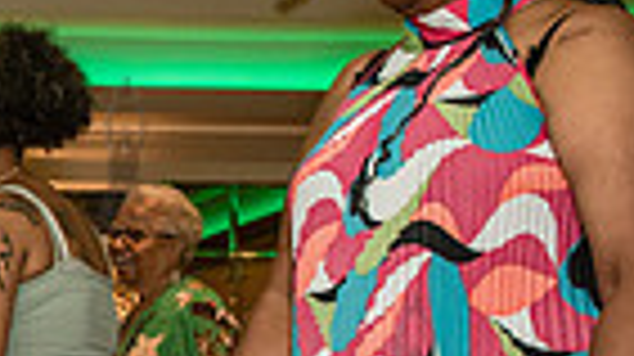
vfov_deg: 11.3
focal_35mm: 106
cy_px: 372
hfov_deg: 17.1
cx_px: -459
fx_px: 1780
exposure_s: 1/160
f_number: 3.5
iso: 1600
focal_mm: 24
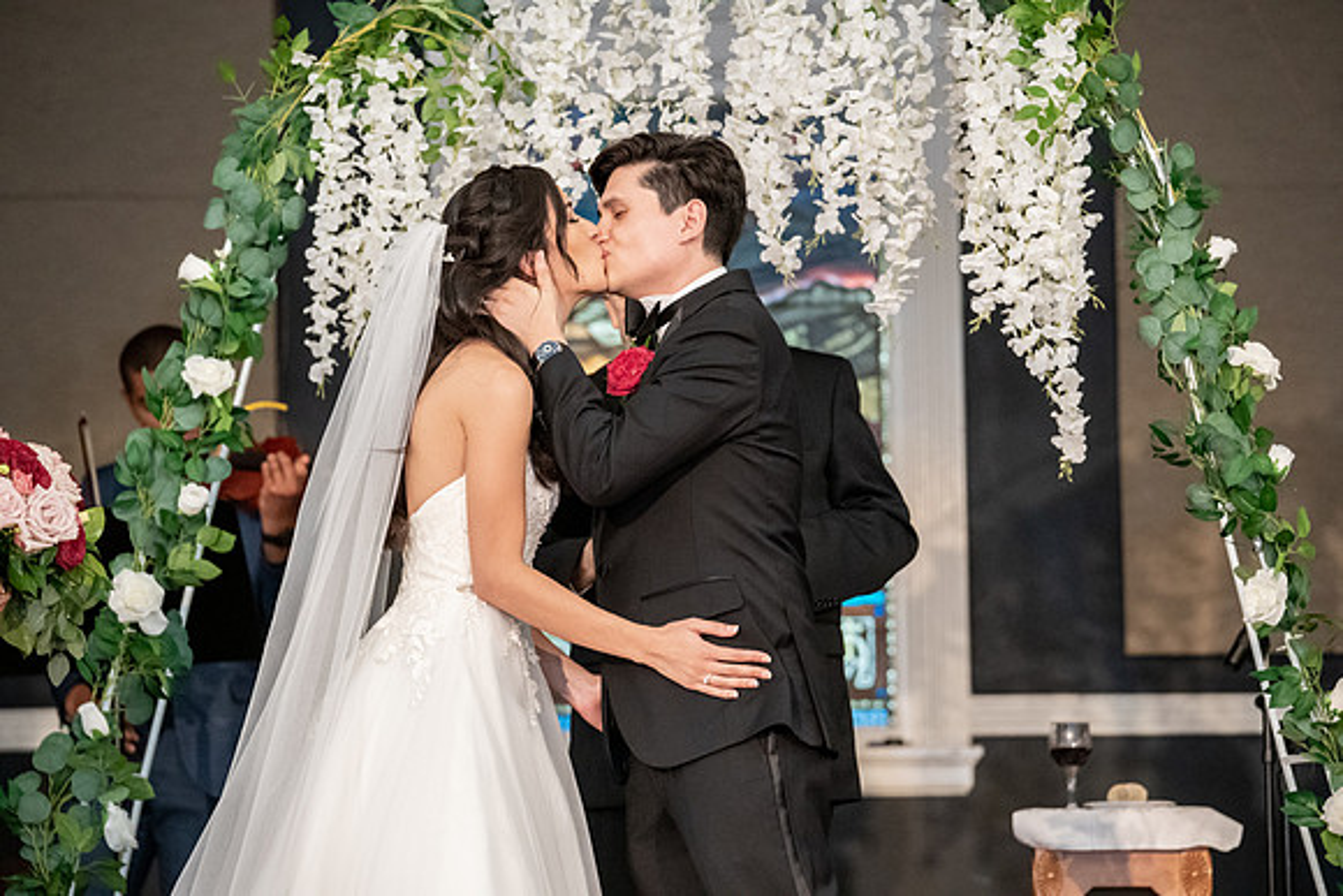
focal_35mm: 132
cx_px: 672
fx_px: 4925
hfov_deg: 15.5
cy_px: 448
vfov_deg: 10.4
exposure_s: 1/200
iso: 8000
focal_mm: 132
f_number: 4
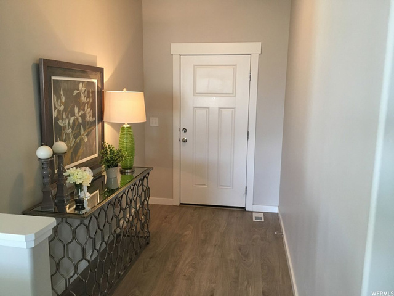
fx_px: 330
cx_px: 197
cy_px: 148
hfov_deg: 61.7
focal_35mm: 29
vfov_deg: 48.2
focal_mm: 4.15
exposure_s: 1/30
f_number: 2.2
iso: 125
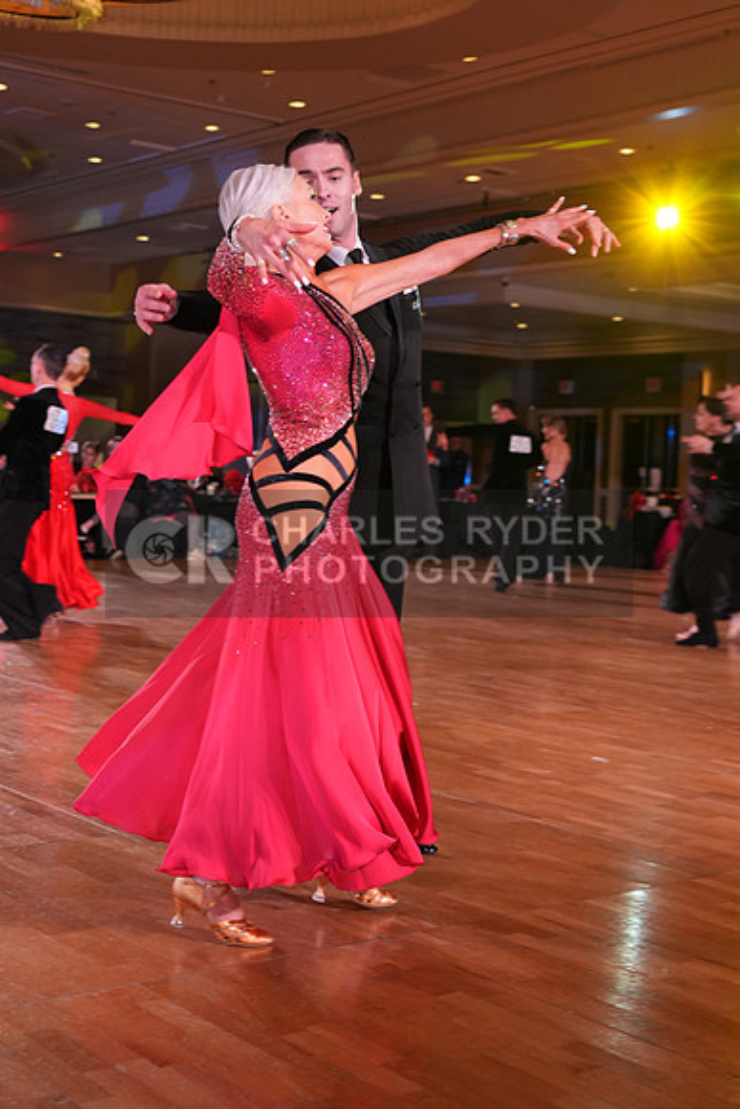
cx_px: 370
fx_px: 1510
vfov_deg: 40.3
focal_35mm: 49
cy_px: 554
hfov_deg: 27.5
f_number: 4.5
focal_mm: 49
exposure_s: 1/200
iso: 2000
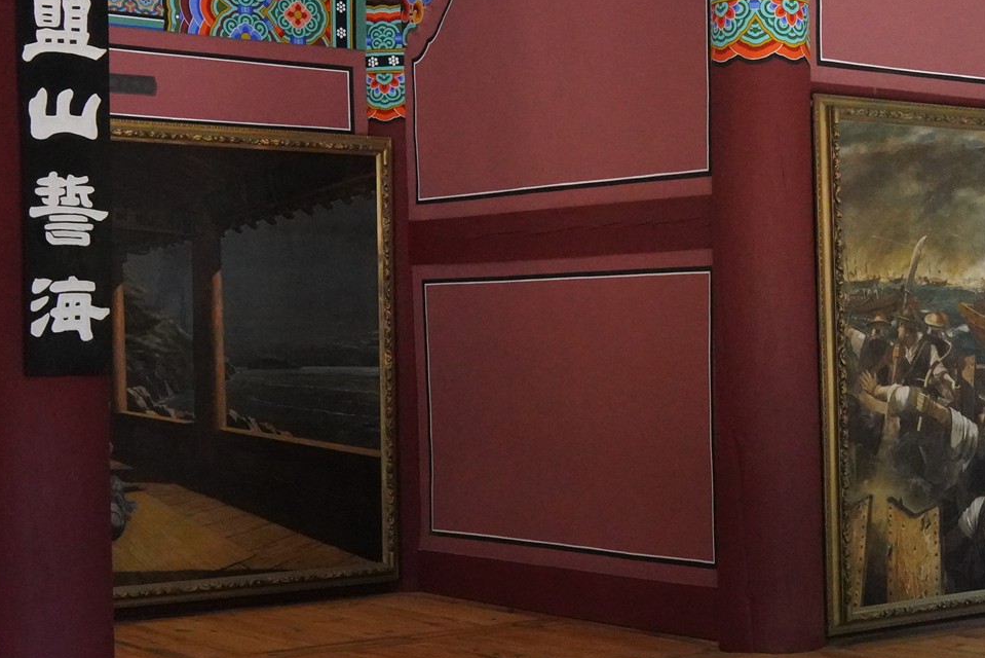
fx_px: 1998
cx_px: 934
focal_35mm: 73
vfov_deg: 18.7
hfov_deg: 26.5
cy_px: 302
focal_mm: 35
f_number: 13
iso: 12800
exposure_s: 1/100
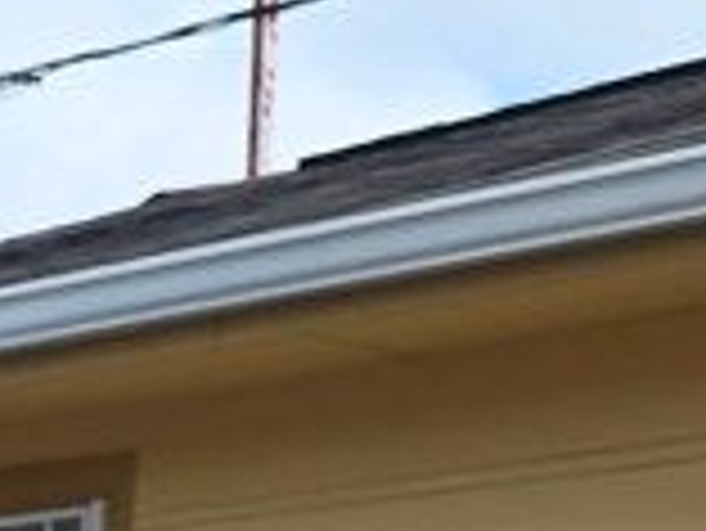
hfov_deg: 12.3
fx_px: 3062
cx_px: -441
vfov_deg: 8.1
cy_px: 1719
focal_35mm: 150
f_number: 1.7
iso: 12
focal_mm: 6.3
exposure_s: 1/455
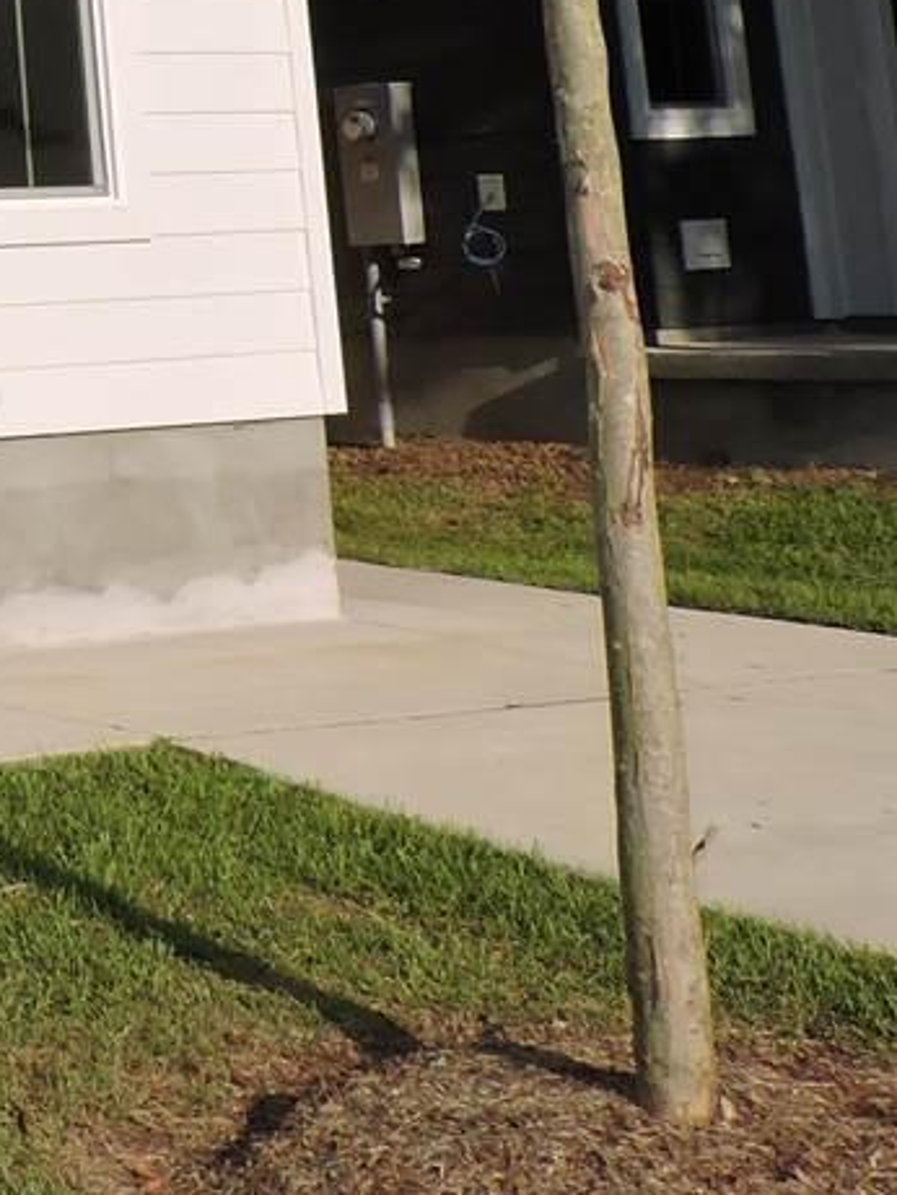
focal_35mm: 80
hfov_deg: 16.4
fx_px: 2763
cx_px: -555
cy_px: -327
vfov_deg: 22.1
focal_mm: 4.3
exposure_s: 1/1600
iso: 110
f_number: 3.7
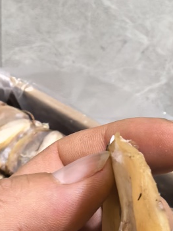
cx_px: 103
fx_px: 487
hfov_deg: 20.1
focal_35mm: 73
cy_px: 254
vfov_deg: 24.8
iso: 320
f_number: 2.2
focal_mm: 1.95
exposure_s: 1/33.3
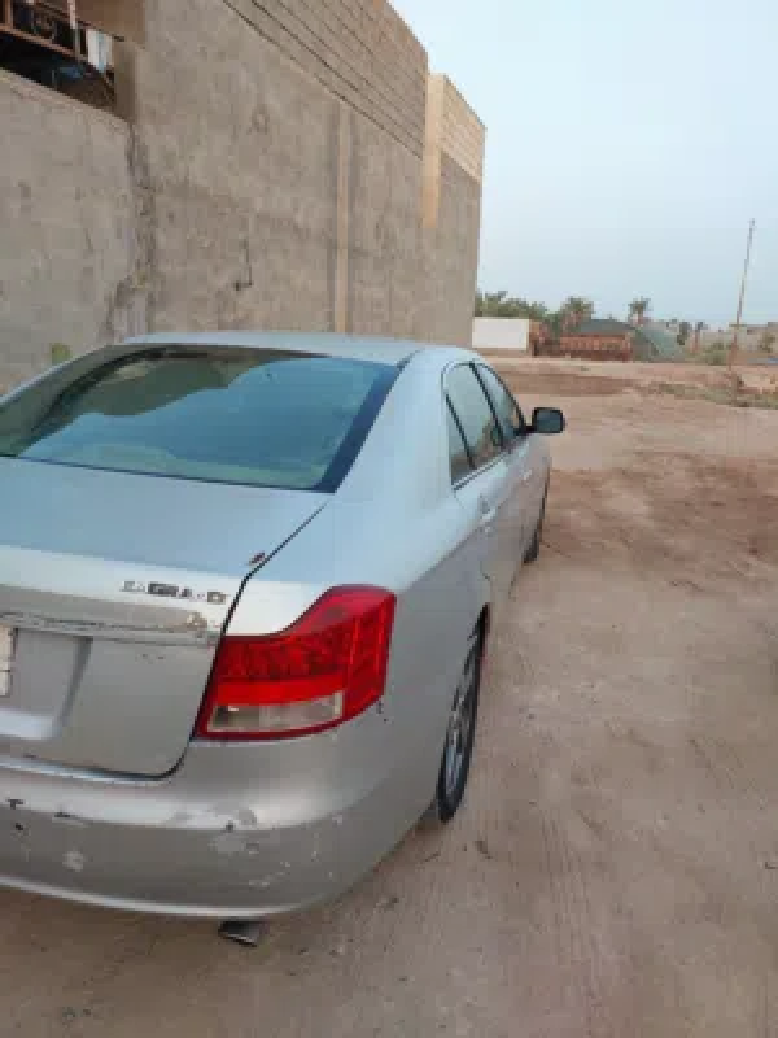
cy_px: 519
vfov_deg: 73.9
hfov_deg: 58.9
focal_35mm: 23
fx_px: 689
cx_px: 389
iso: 32
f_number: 1.8
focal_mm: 5.06
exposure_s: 1/120
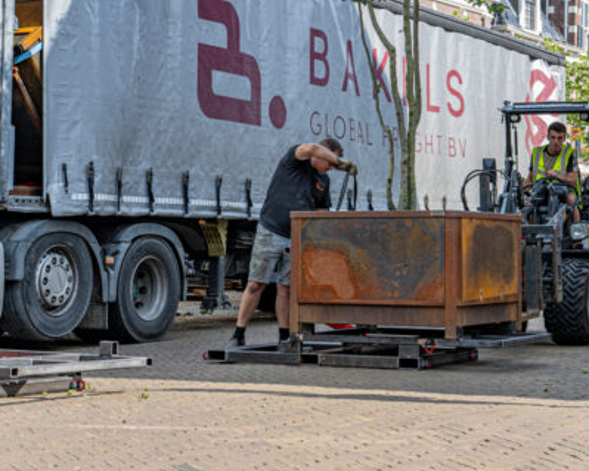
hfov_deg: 24.1
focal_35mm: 79
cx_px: 384
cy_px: 84
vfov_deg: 19.2
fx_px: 1377
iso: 100
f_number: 4
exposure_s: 1/500
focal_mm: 35
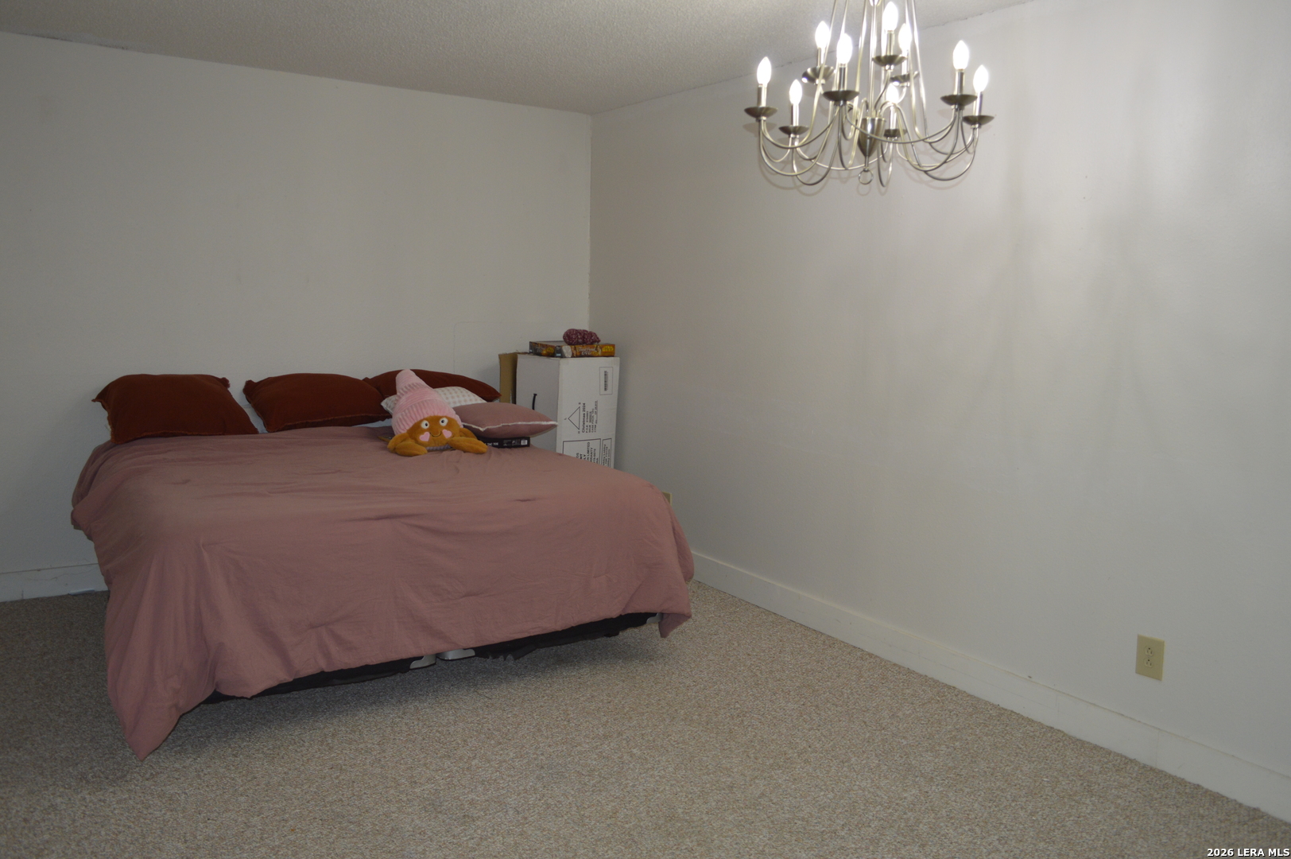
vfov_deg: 47.9
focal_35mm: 27
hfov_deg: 67.4
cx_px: 646
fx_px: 967
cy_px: 430
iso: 400
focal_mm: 18
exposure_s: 1/60
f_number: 4
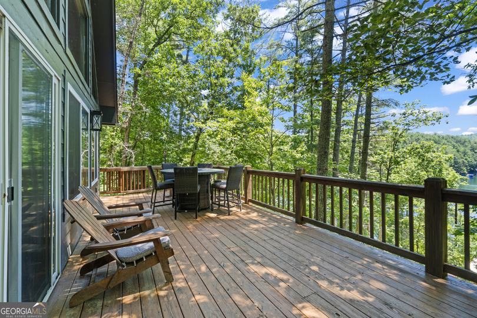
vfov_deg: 72.1
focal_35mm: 16
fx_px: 219
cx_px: 238
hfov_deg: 95.0
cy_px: 159
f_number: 4.5
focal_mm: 11
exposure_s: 1/50
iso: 250
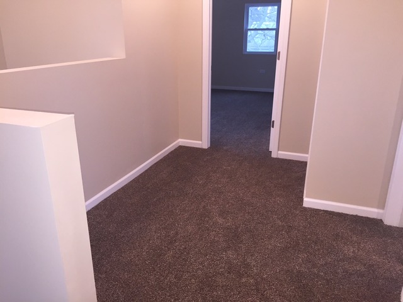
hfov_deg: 61.7
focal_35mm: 29
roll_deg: +0.0
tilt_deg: -18.8
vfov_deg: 48.2
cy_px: 151
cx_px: 202
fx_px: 338
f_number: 2.2
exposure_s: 1/30
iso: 100
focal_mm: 4.15
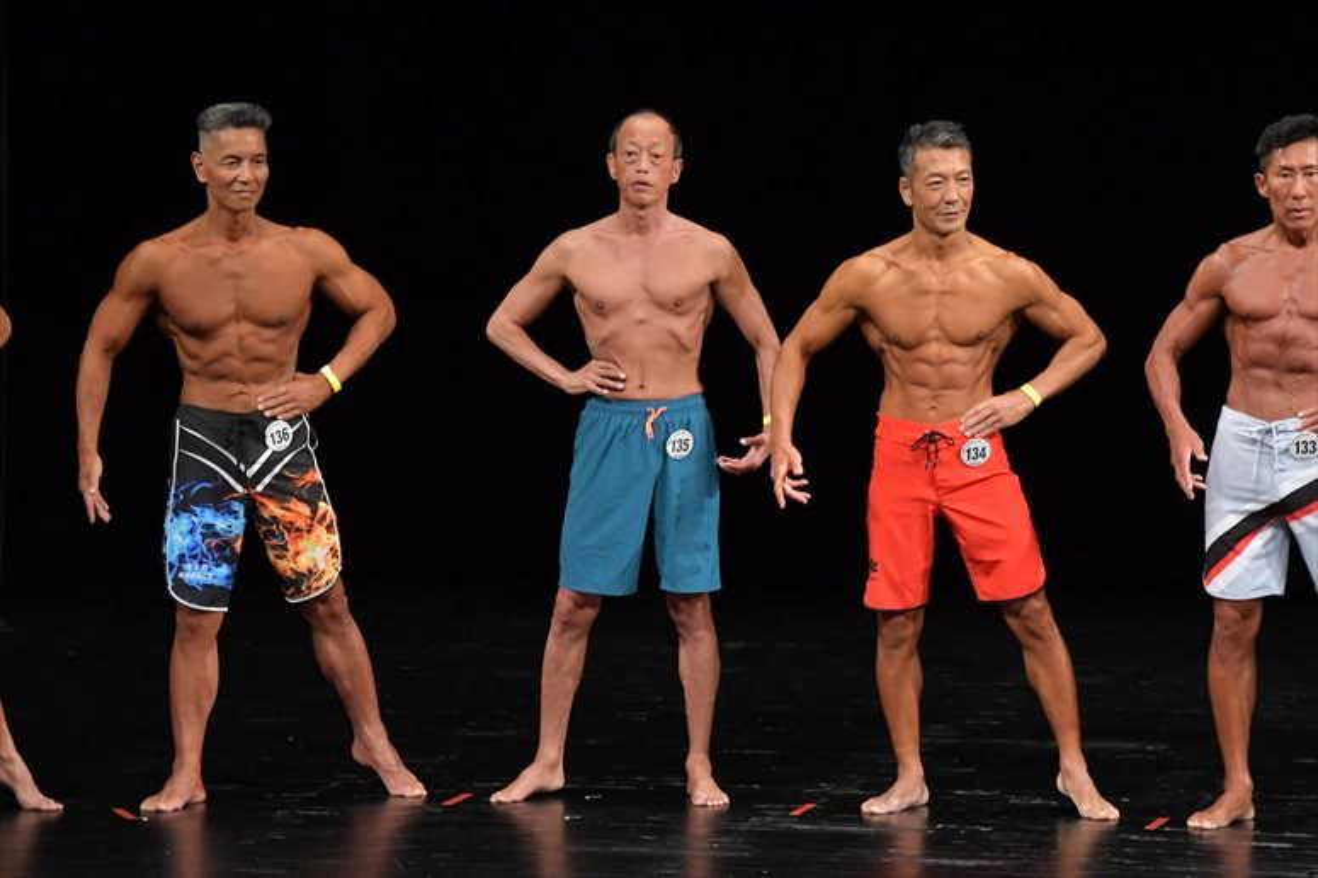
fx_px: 9880
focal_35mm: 270
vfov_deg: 5.1
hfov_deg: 7.6
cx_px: 659
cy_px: 439
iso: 3200
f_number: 5.6
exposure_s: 1/400
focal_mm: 180
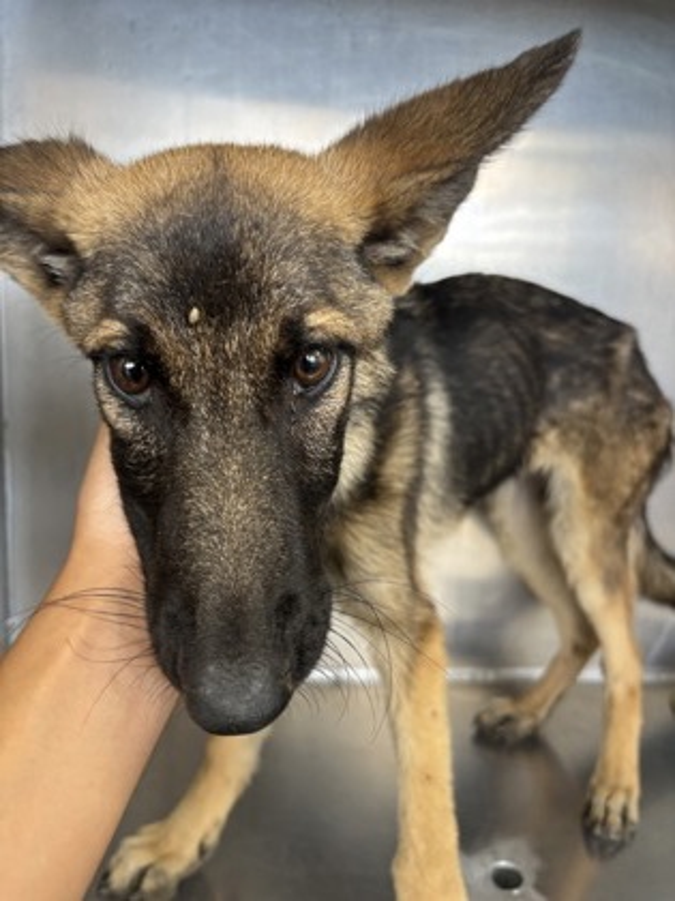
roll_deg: -2.8
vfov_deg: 67.3
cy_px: 450
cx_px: 338
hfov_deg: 53.1
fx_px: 676
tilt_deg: -7.5
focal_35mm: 26
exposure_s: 1/103
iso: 125
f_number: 1.6
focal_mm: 5.96
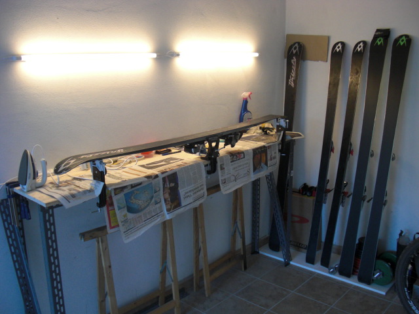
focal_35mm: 36
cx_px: 210
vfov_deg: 39.7
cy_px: 157
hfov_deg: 51.4
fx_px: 436
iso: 200
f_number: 2.8
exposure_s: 1/40
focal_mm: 6.3
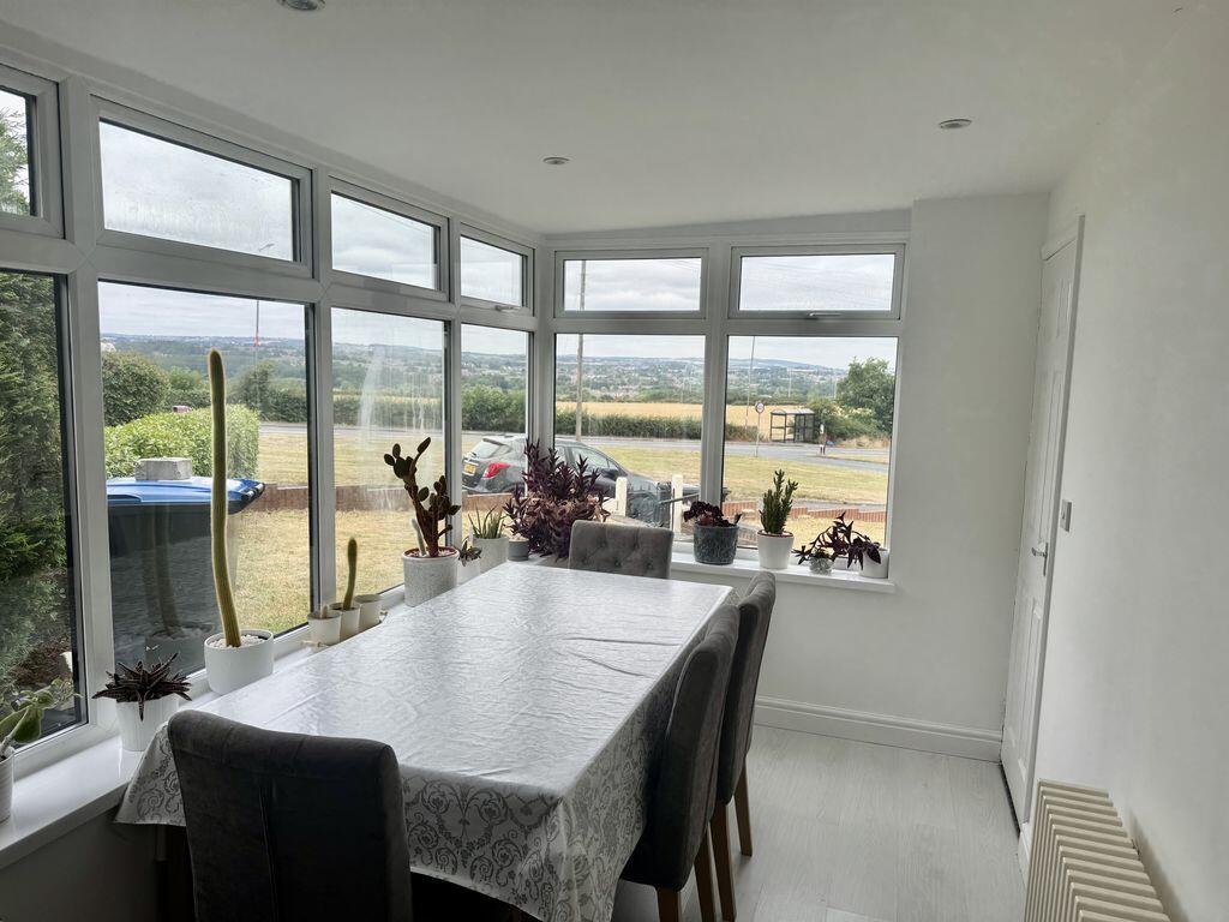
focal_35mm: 24
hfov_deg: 71.6
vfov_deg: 56.8
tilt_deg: -5.1
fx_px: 852
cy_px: 461
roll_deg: -3.3
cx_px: 614
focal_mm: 6.76
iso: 80
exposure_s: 1/1425
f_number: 1.78
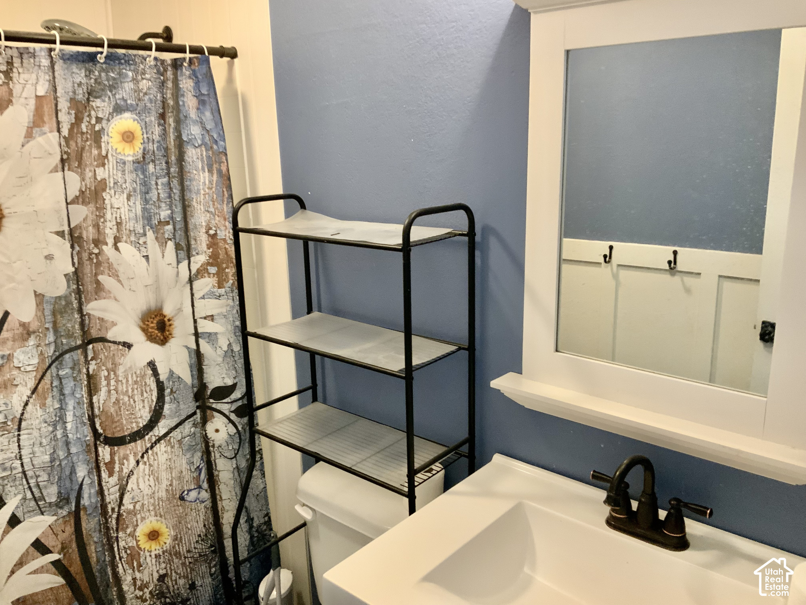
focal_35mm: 29
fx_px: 675
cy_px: 302
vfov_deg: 48.2
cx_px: 403
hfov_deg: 61.7
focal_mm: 3
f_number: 1.8
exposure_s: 1/60
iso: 250
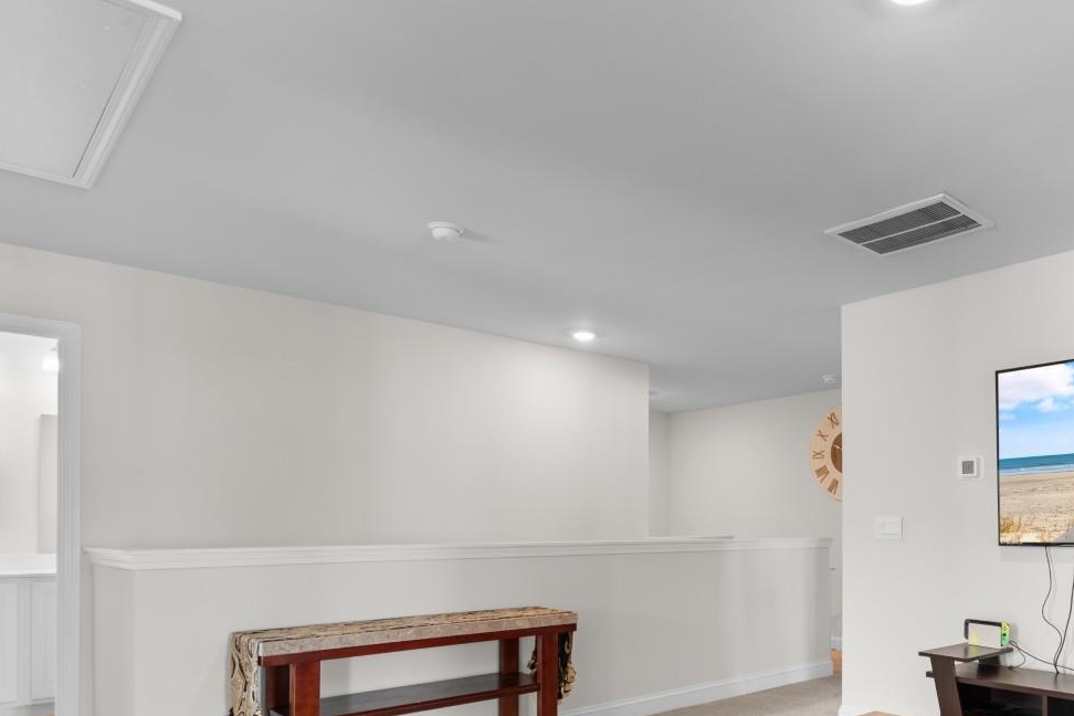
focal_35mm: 25
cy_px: 525
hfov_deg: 68.6
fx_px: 746
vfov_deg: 49.5
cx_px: 750
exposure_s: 1/2
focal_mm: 10
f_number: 4.5
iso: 100
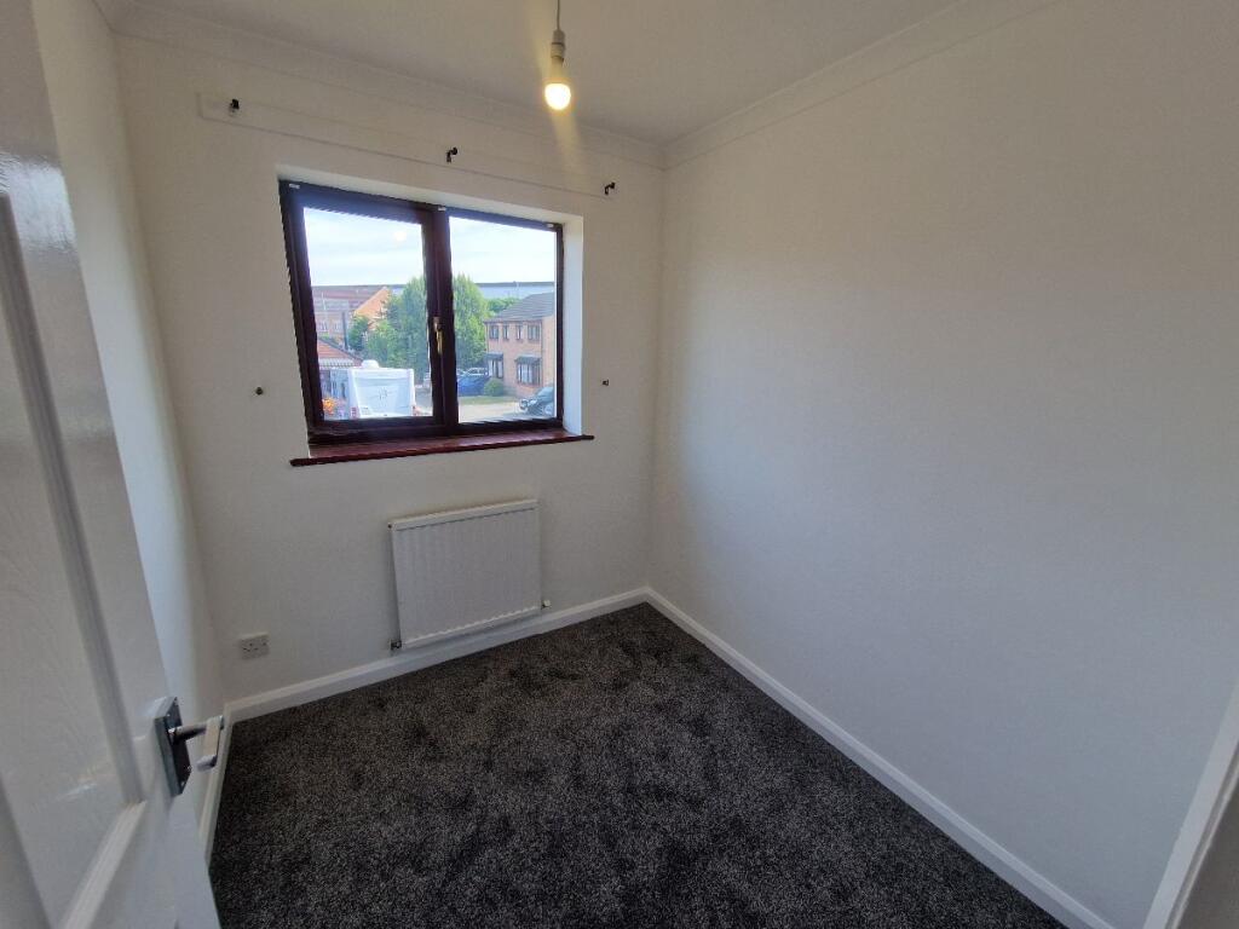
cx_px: 620
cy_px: 464
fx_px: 465
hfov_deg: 106.2
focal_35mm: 13
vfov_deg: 89.9
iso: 50
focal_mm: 2.2
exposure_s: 1/153
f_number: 2.2
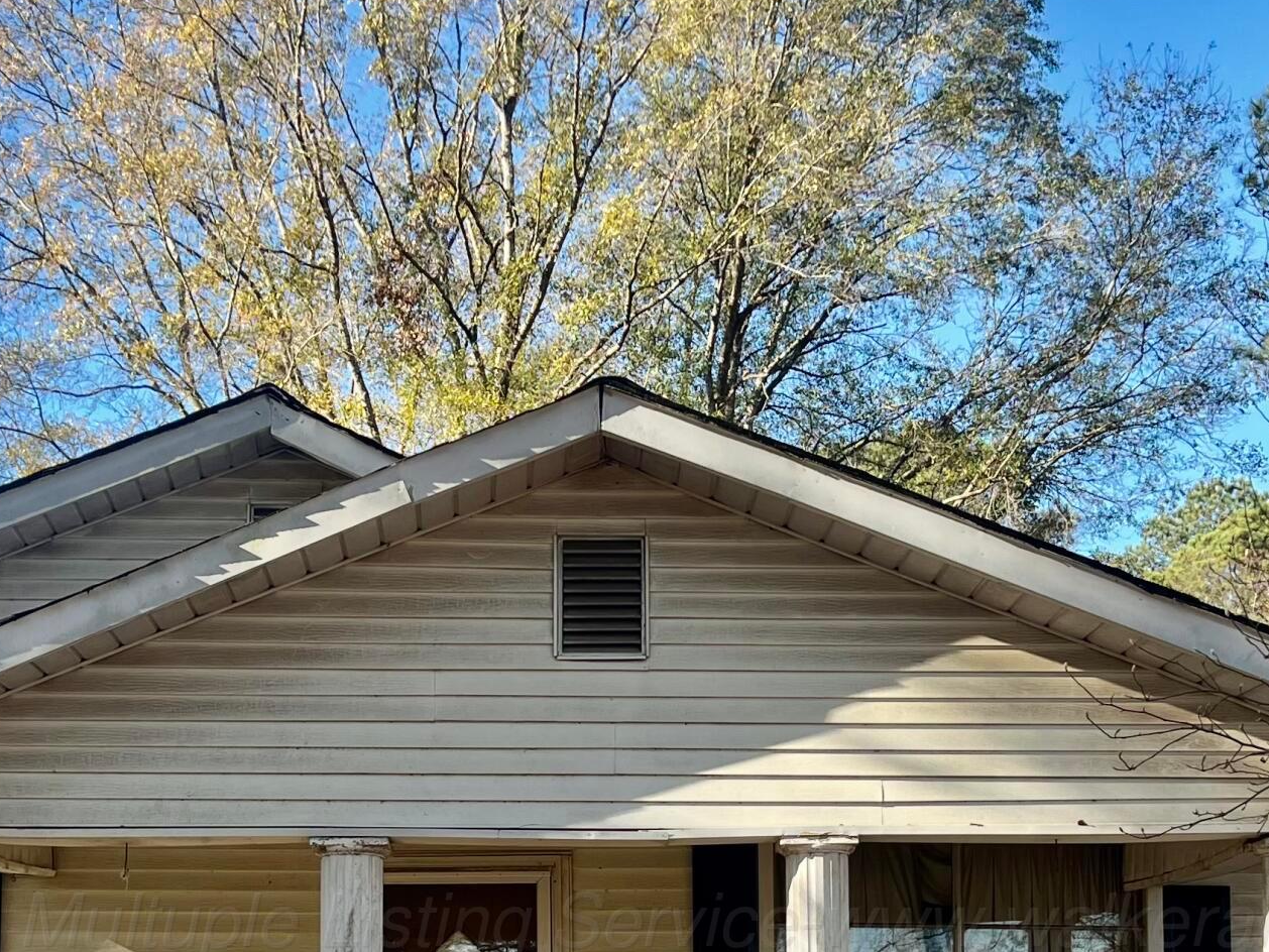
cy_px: 927
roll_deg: +0.9
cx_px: 562
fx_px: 2273
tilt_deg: +4.0
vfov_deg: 22.8
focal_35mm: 62
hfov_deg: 31.2
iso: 50
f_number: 1.5
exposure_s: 1/808
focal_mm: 5.7
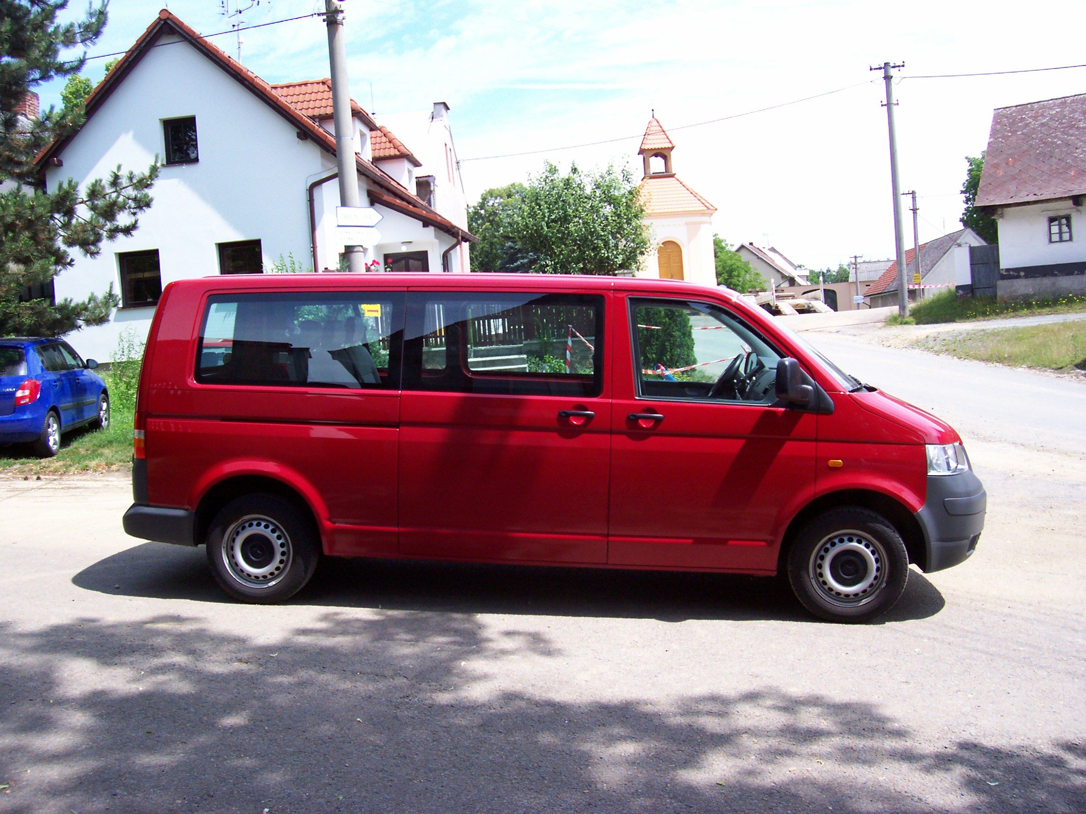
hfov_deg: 54.0
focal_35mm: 34
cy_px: 407
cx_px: 543
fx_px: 1067
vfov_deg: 41.8
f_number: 2.7
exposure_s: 1/726
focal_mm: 5.6
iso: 80
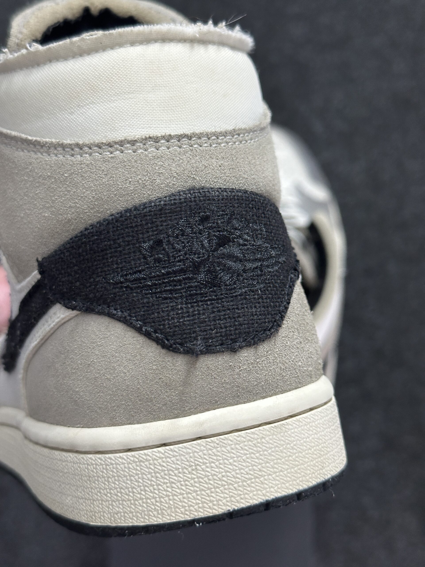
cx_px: 212
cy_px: 284
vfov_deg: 39.7
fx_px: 786
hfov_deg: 30.3
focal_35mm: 48
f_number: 1.78
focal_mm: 6.86
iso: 250
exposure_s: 1/50
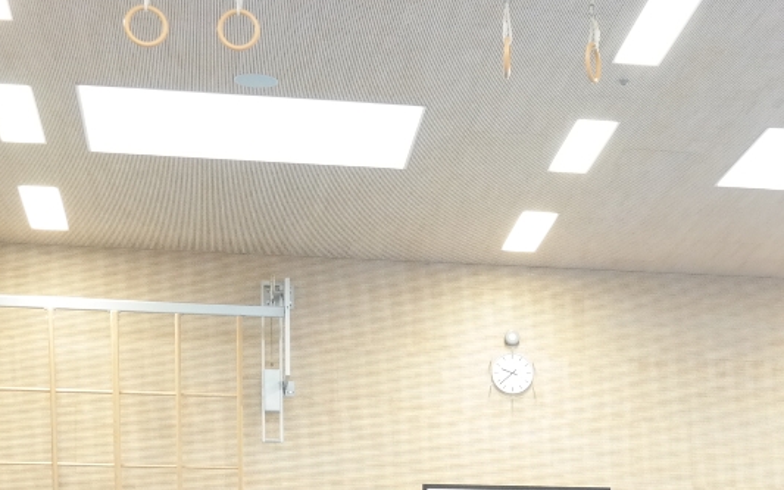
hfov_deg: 19.9
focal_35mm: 101
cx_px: 816
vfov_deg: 12.3
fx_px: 2158
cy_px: 759
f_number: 6.3
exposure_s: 1/40
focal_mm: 22
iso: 1600
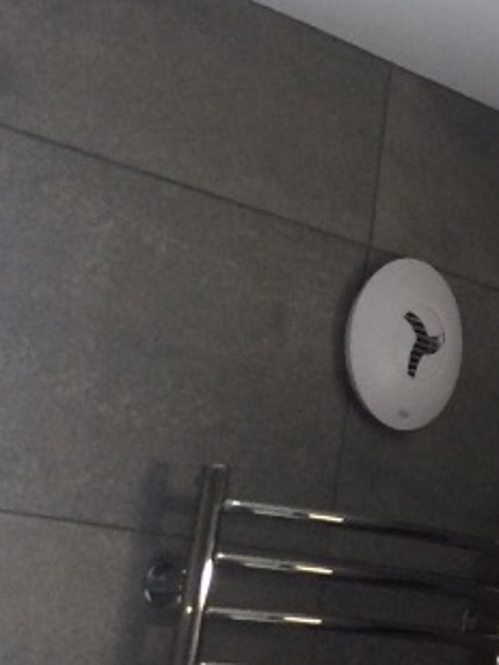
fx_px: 2172
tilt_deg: +19.3
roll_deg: -2.4
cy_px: 13
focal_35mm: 113
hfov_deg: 12.0
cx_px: 916
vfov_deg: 17.1
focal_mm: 4.15
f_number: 2.2
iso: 50
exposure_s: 1/30
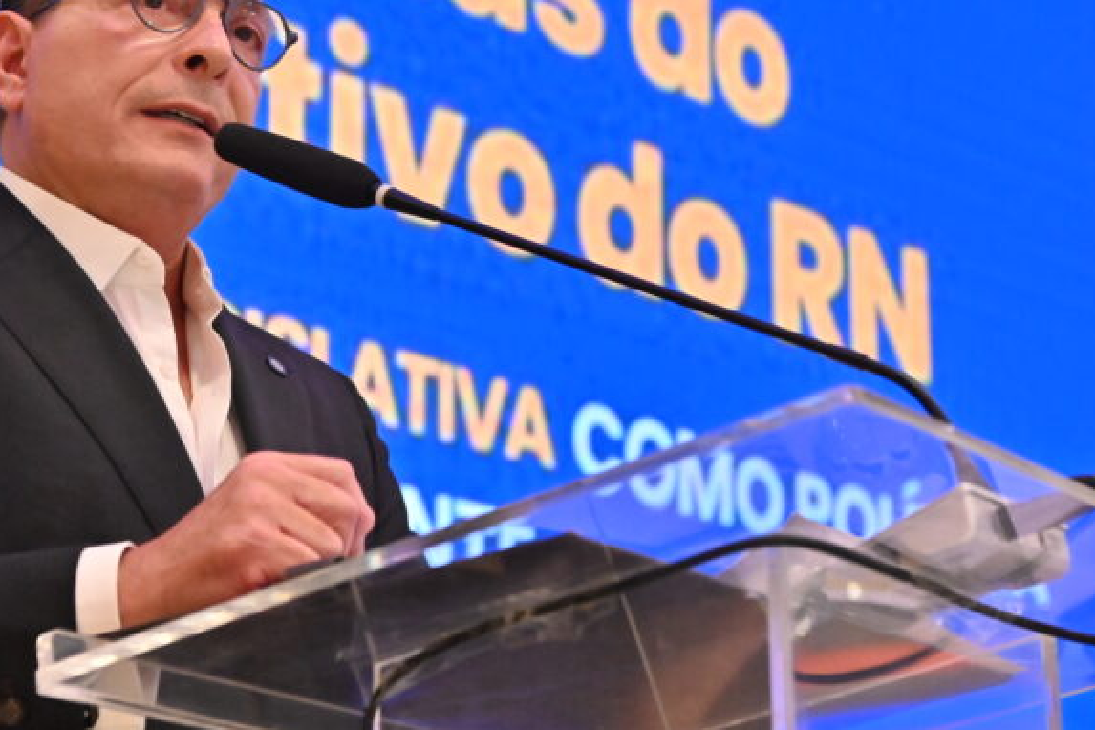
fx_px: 3802
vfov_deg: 10.9
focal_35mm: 125
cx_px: 451
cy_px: 207
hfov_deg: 16.4
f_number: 4.5
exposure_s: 1/200
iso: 5000
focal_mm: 70
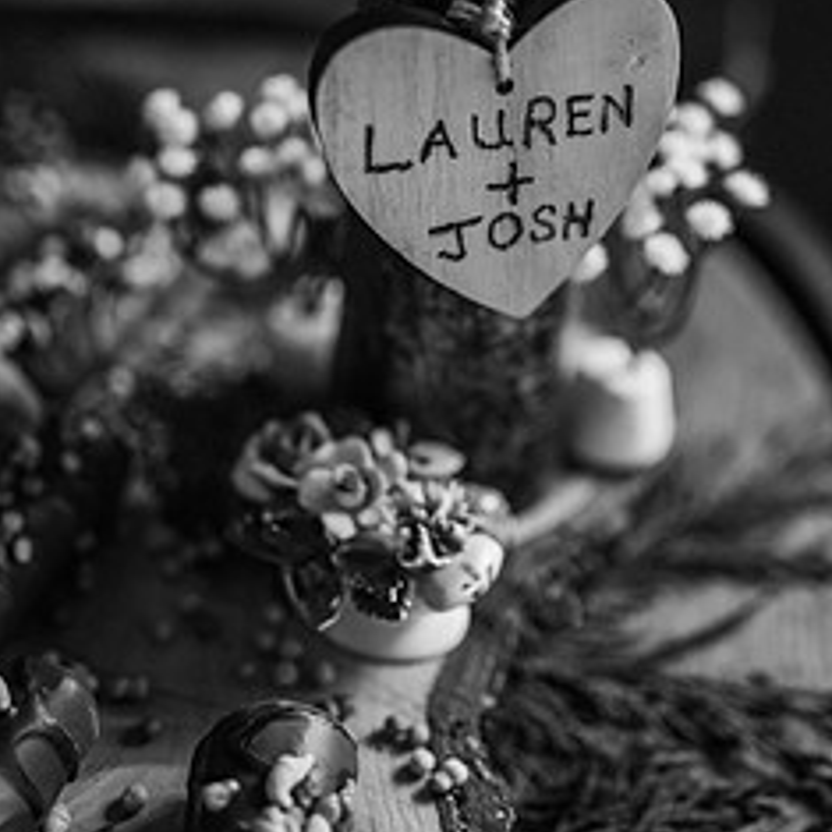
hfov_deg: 29.9
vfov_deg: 29.6
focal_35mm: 57
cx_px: 517
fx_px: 1550
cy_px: 205
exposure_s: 1/250
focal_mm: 35
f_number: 1.8
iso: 220
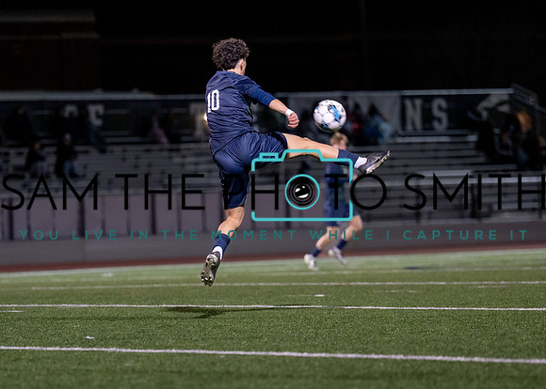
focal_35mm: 225
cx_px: 238
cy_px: 269
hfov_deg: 9.0
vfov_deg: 6.4
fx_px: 3481
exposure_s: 1/1000
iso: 2500
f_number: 2.8
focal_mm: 153
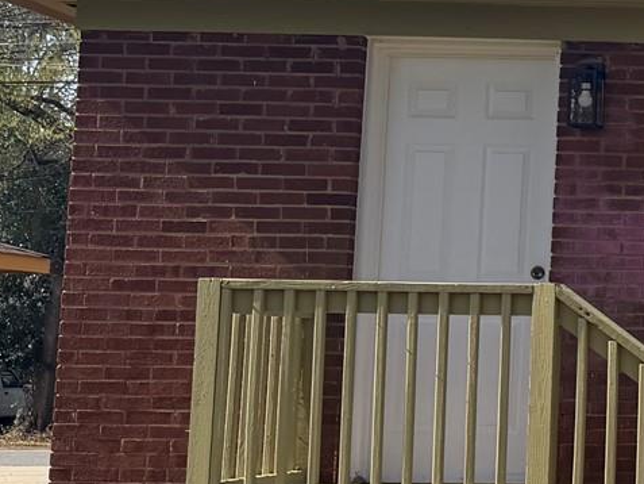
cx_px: 1179
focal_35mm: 103
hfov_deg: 16.0
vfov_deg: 14.4
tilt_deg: +5.7
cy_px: 187
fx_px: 1917
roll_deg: -1.0
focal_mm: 6.76
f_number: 1.78
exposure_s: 1/2299
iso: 100
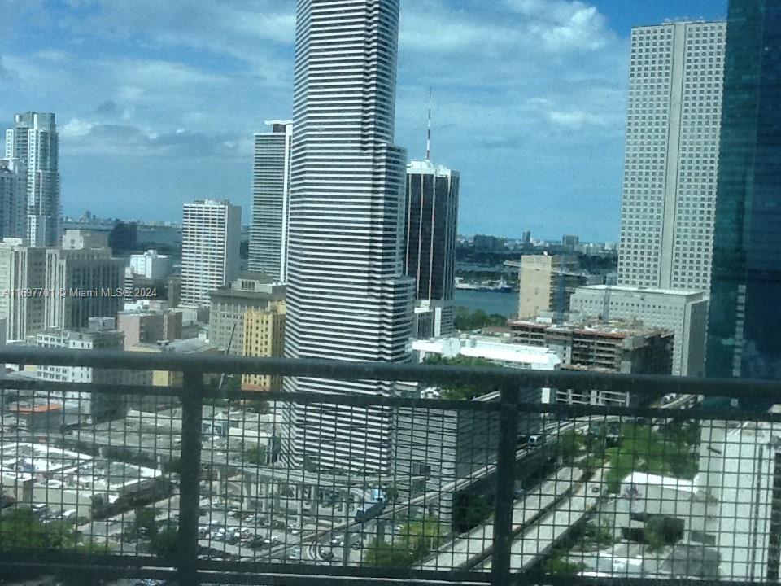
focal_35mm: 44
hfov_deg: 42.9
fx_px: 993
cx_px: 390
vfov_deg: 32.9
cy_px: 293
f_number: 2.4
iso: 40
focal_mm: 2.03
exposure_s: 1/1575
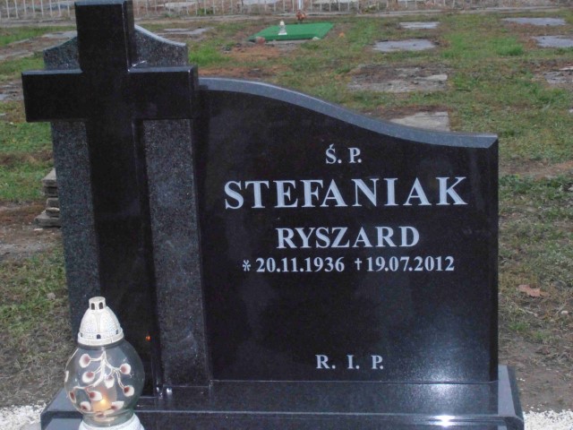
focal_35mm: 69
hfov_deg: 28.2
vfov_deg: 21.3
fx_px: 1142
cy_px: 215
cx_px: 286
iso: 500
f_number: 4.8
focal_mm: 12.29
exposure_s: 1/50
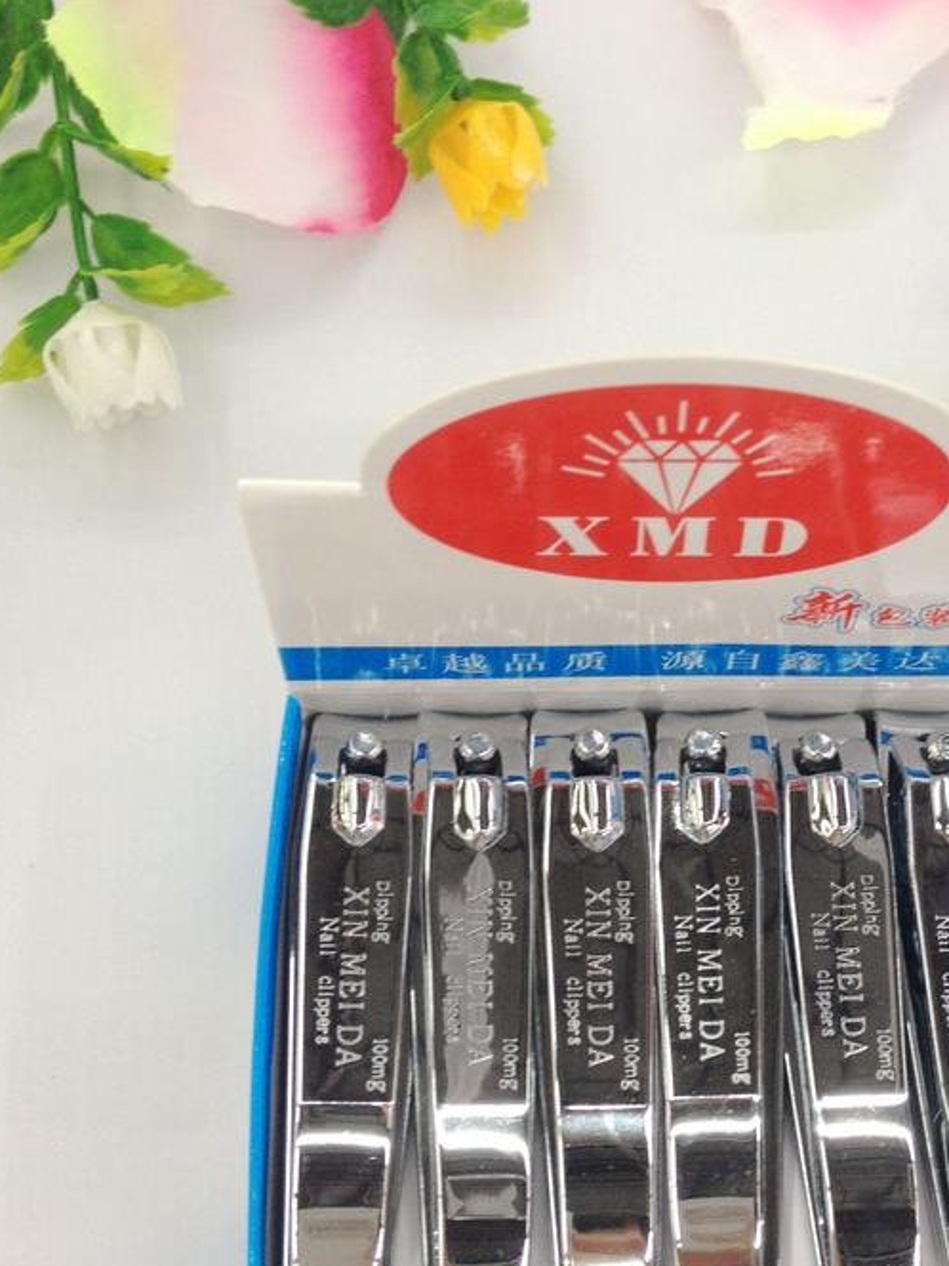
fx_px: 1974
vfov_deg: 35.4
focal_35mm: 54
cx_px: 676
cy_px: 791
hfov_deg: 26.8
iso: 50
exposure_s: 1/20
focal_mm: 4.28
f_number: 2.4
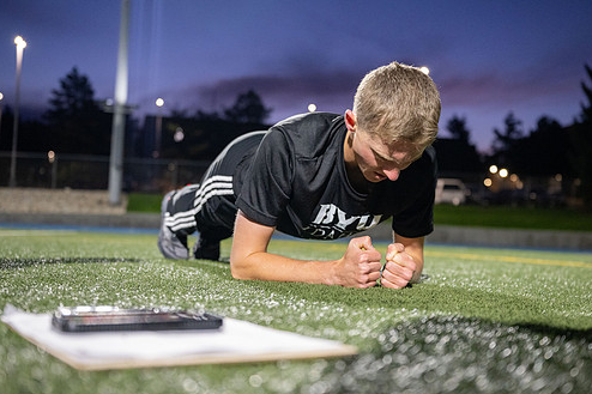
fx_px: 789
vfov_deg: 28.1
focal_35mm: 48
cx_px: 319
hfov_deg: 41.1
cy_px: 189
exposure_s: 1/200
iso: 2000
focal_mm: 37
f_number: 2.8
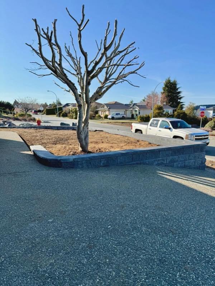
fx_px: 199
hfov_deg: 56.8
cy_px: 143
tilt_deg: -8.6
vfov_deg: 71.6
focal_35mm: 24
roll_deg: +0.1
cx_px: 108
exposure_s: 1/3247
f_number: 1.78
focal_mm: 6.86
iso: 80
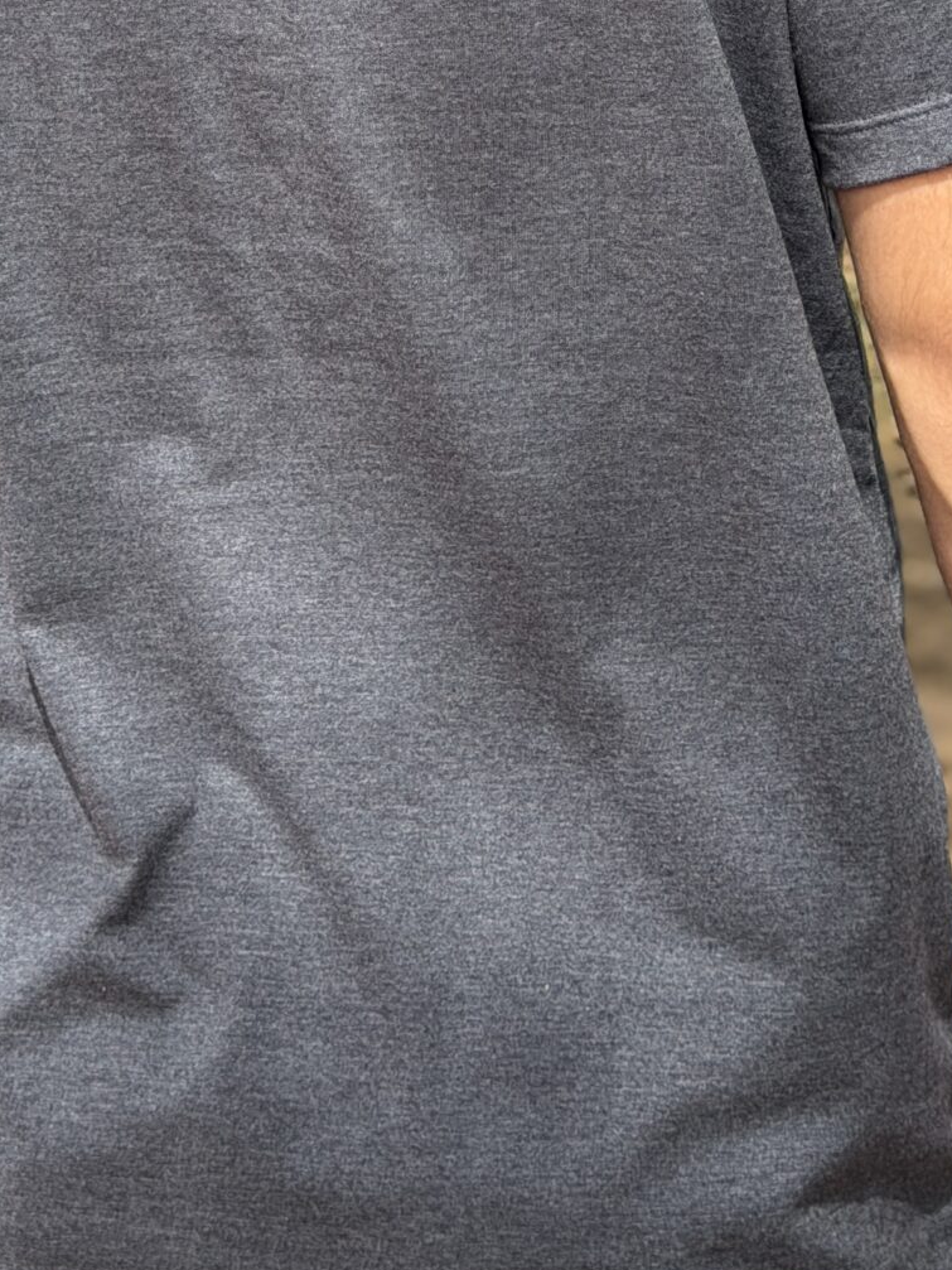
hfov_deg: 12.1
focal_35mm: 122
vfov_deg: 15.6
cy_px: -226
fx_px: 4475
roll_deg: -0.2
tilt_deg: -1.3
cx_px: 440
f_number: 1.78
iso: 64
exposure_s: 1/2494
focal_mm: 6.76
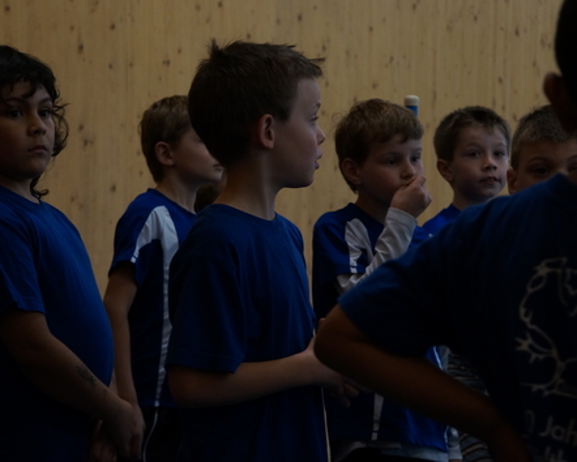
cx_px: 266
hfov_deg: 18.6
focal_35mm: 103
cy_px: 230
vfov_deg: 15.0
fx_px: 1760
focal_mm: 60
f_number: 5
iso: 800
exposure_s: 1/80
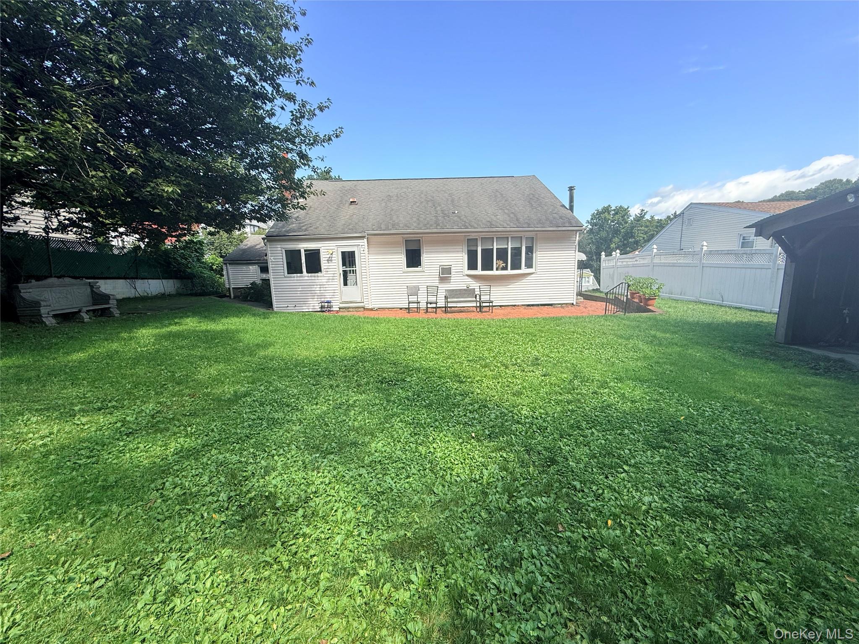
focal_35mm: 14
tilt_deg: -8.8
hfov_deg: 102.1
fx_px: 347
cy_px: 322
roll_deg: +1.4
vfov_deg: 85.7
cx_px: 430
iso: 50
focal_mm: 2.22
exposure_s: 1/789
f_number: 2.2
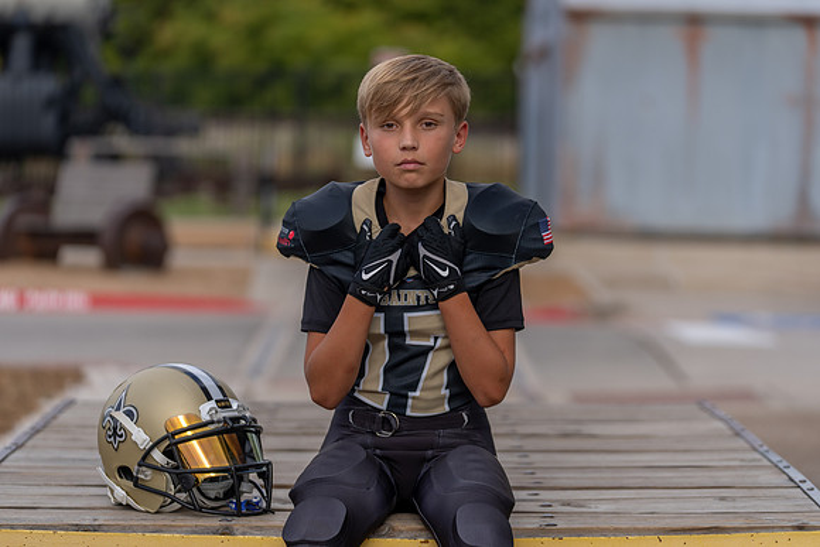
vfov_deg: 11.5
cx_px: 410
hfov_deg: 17.1
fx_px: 2722
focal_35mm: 119
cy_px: 274
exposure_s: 1/800
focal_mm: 113
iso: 100
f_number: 2.8
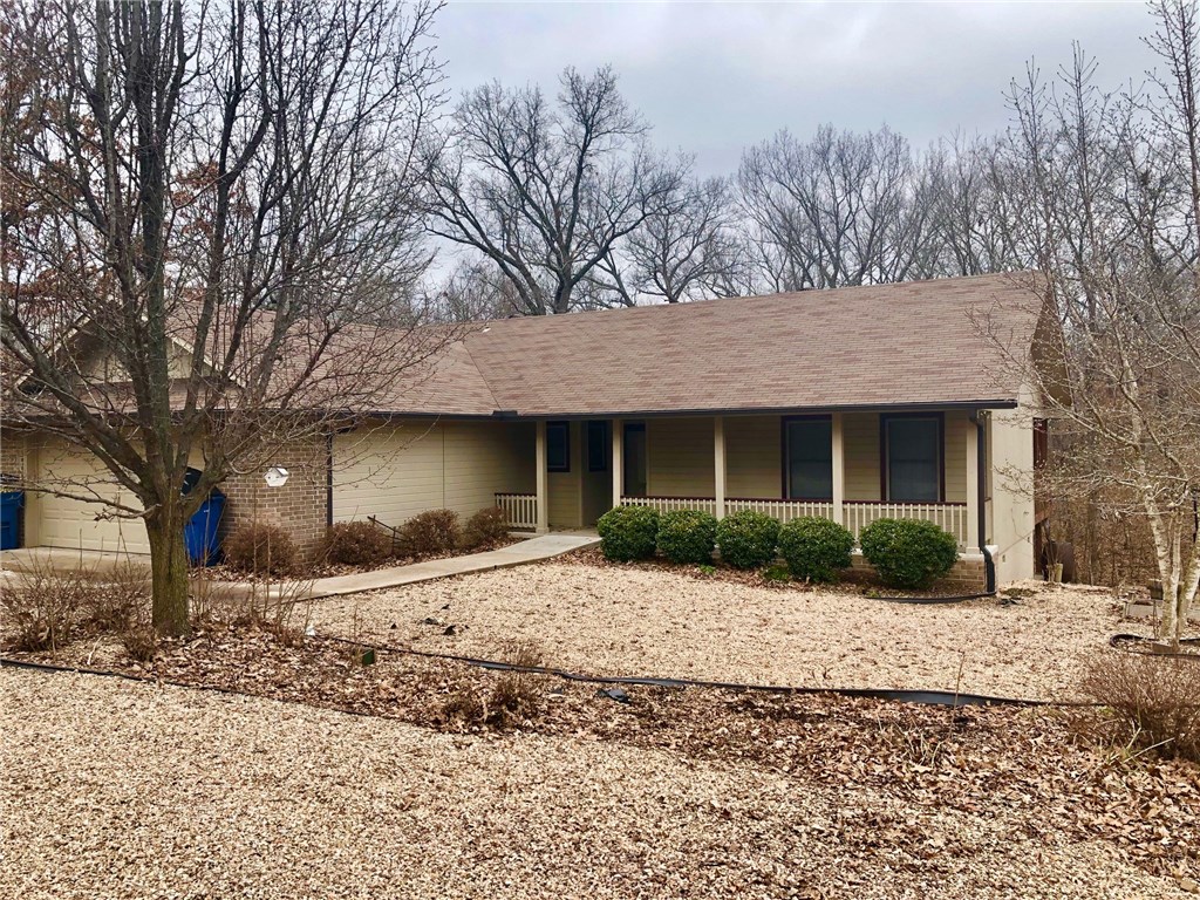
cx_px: 600
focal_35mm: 28
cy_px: 450
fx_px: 971
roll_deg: +0.6
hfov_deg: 63.4
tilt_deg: -1.1
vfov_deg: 49.7
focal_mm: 3.99
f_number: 1.8
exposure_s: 1/368
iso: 20
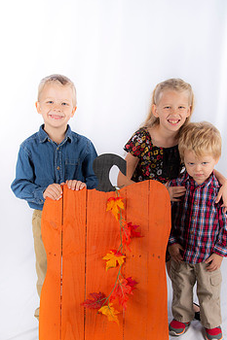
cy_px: 200
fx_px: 426
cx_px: 115
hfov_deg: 29.8
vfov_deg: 43.5
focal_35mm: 45
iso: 100
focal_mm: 35
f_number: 5.6
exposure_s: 1/200
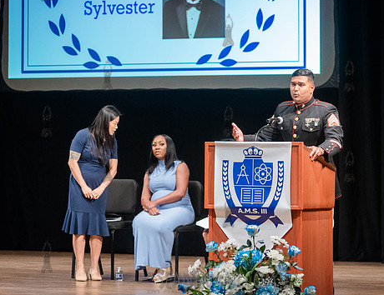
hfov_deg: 9.4
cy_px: 120
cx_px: 244
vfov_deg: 7.3
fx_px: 2329
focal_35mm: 208
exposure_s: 1/200
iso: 5000
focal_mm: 145
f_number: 4
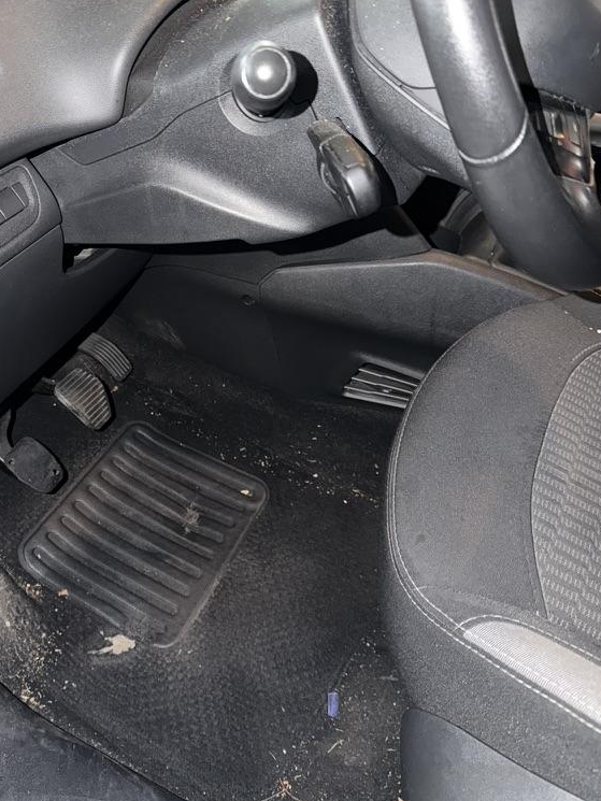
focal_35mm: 33
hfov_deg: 42.6
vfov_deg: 55.2
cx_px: 221
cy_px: 352
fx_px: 764
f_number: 1.78
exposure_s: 1/4
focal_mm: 6.76
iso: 200
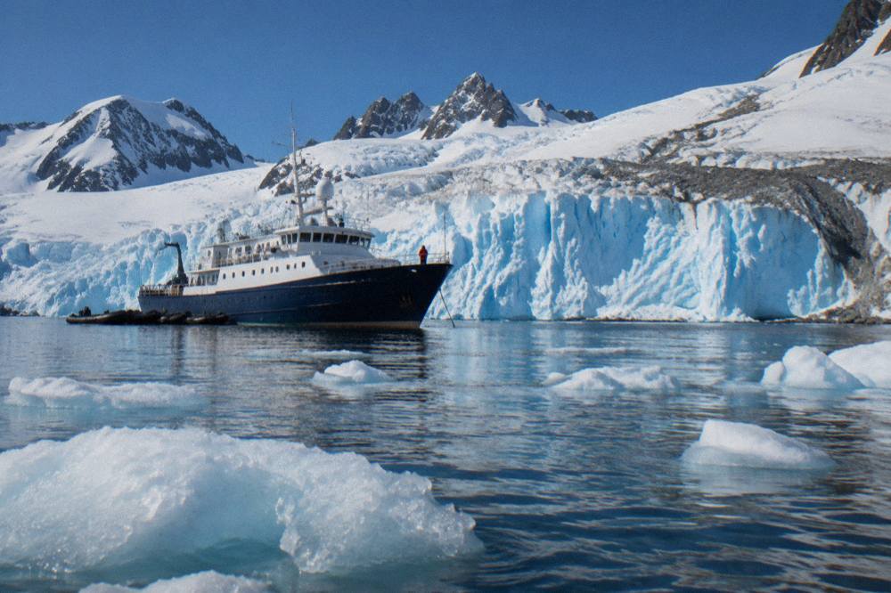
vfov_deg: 28.6
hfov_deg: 41.9
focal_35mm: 47
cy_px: 296
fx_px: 1163
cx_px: 446
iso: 160
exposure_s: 1/1250
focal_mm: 47
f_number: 5
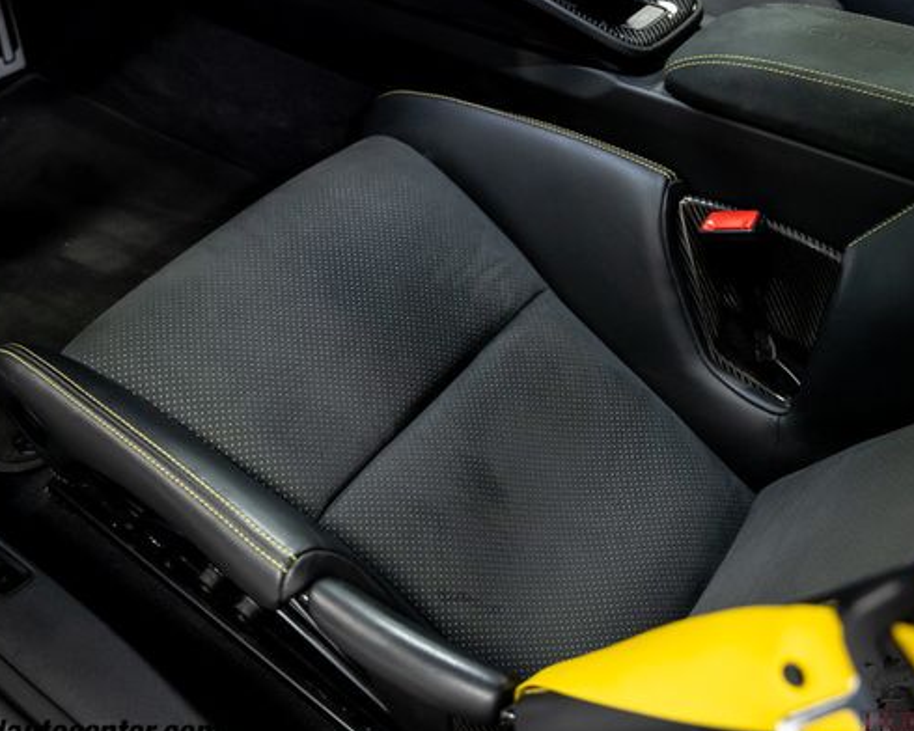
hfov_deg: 47.9
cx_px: 453
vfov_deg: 39.2
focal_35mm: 38
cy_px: 378
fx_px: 1028
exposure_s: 1/60
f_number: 4
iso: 3200
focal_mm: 31
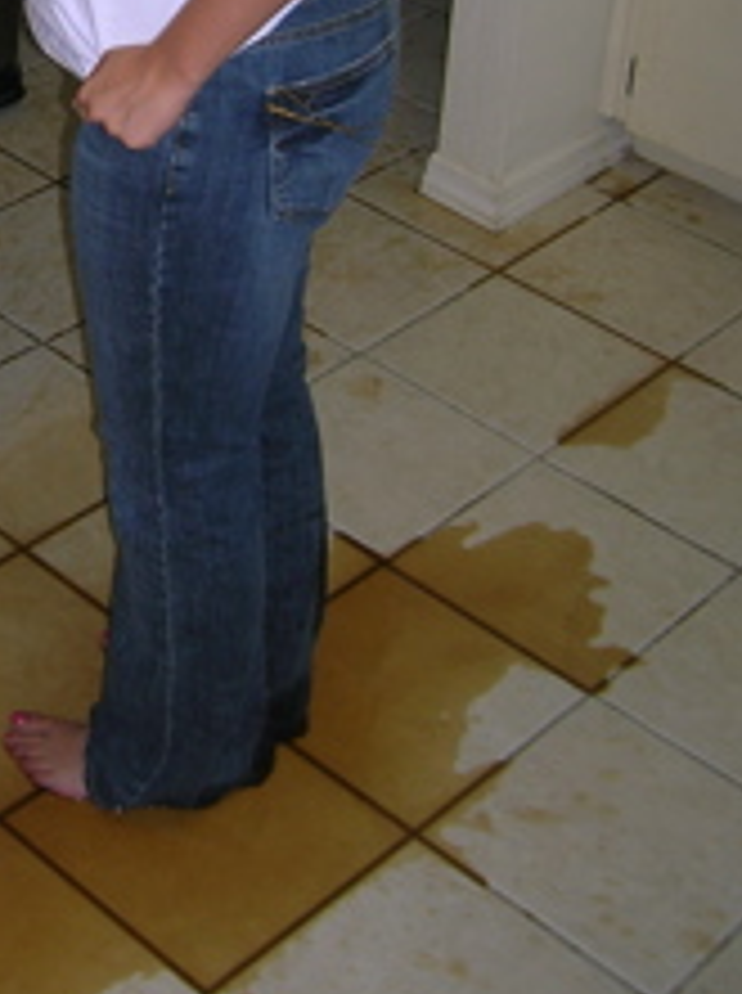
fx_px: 2064
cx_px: -18
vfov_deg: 26.0
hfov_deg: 19.7
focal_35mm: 72
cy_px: 61
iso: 50
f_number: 2.9
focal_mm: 5.7
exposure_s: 1/60.1
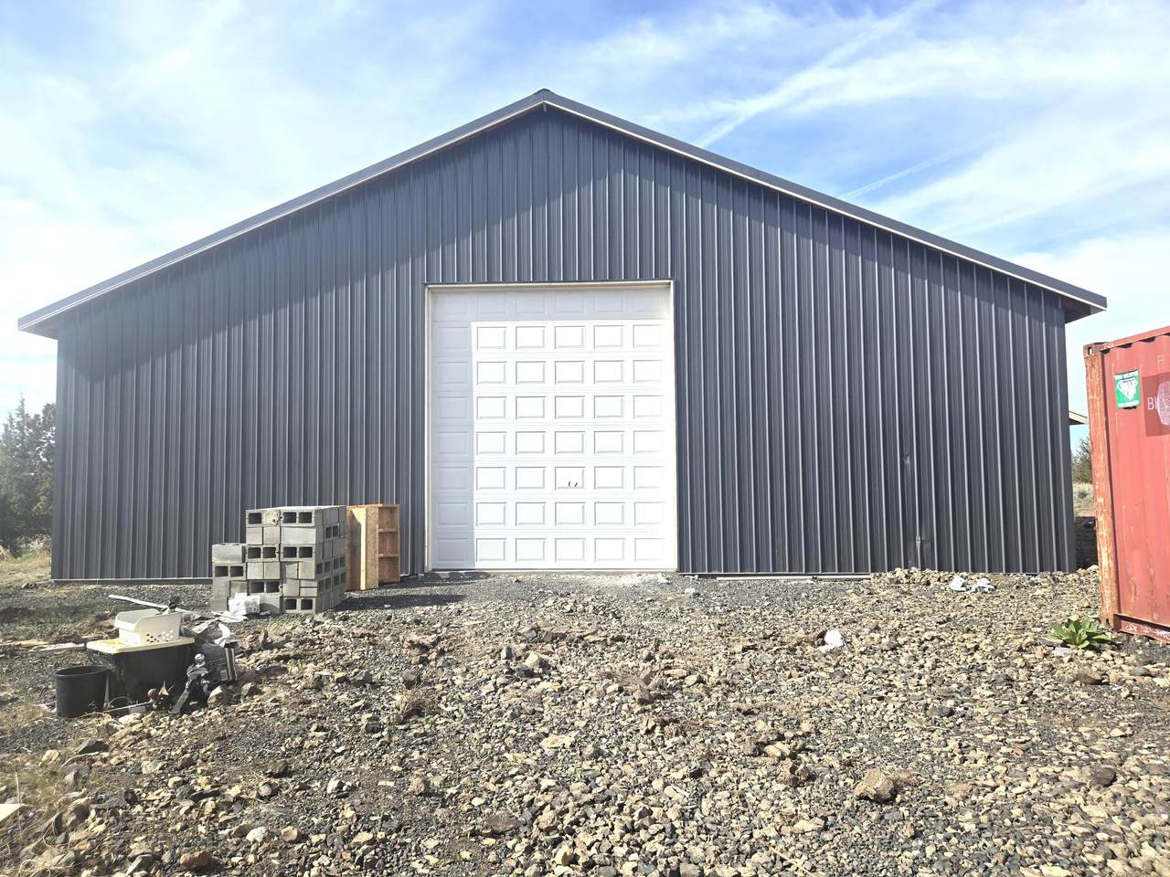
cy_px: 438
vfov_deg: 58.9
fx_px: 777
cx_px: 585
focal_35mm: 23
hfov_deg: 73.9
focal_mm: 5.4
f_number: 1.8
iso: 25
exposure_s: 1/1829
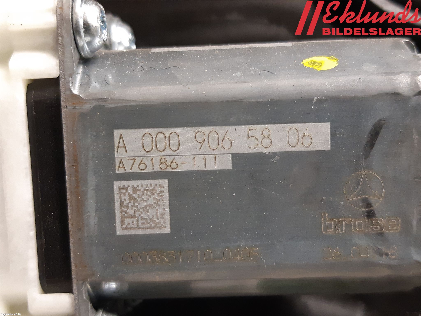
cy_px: 158
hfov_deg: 67.3
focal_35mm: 26
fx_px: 316
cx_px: 210
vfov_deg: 53.1
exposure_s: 1/25
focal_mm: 3.93
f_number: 1.7
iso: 250
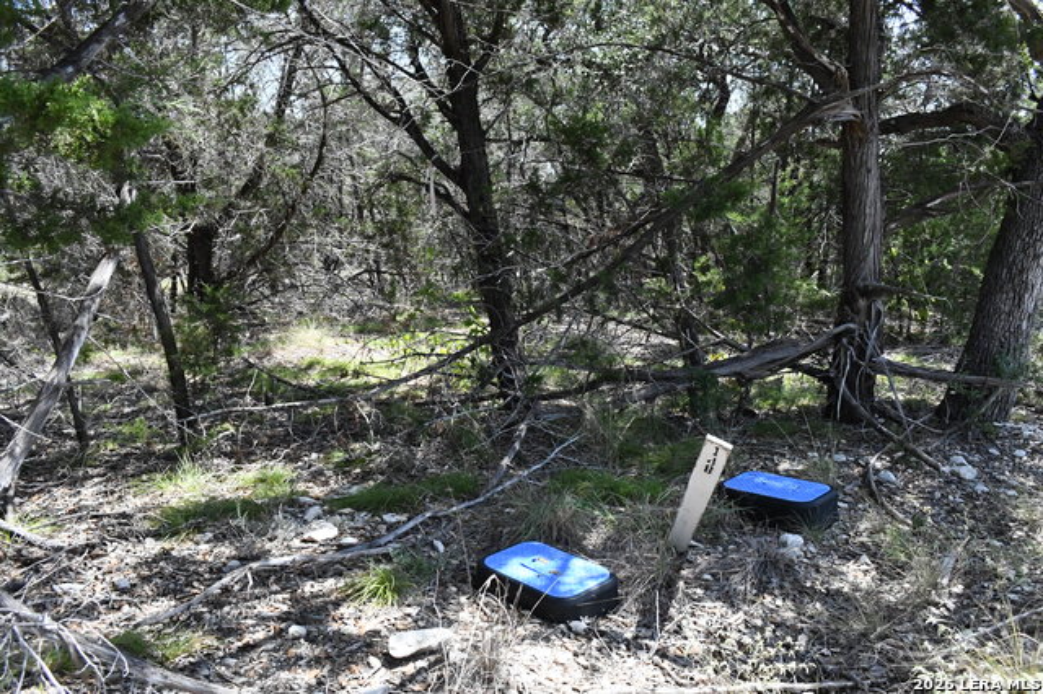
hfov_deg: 67.4
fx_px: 782
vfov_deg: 47.9
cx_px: 522
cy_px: 347
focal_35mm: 27
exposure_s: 1/5000
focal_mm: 18
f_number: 8
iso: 6400
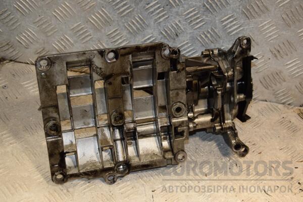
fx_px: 530
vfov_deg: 21.6
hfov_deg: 31.9
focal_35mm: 63
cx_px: 152
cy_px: 101
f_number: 4.8
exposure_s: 1/200
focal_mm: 42
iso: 800
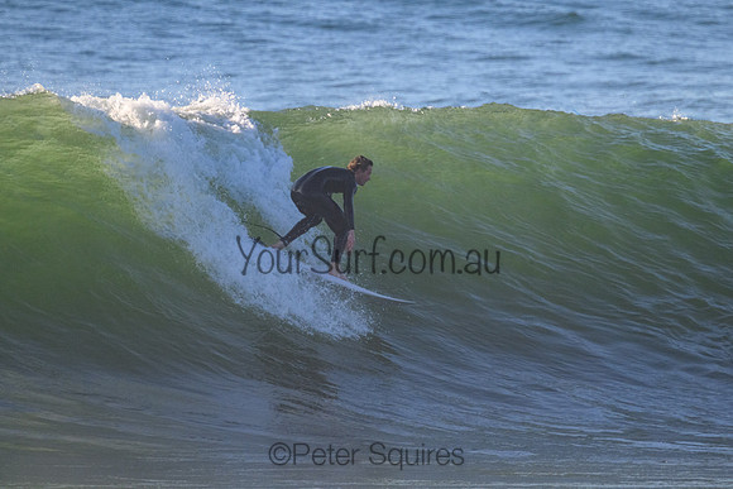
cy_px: 218
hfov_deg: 2.3
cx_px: 404
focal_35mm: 888
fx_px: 18091
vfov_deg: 1.5
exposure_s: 1/2000
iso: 2800
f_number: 11
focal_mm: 800
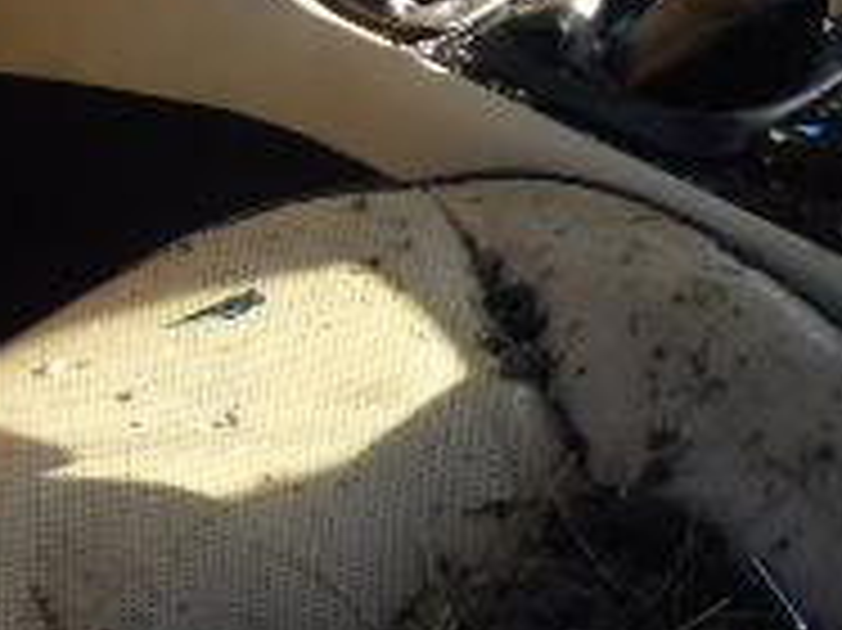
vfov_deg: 15.0
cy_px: -58
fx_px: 2334
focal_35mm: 96
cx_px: 302
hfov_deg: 20.4
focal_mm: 5
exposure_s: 1/80
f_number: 3.9
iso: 125
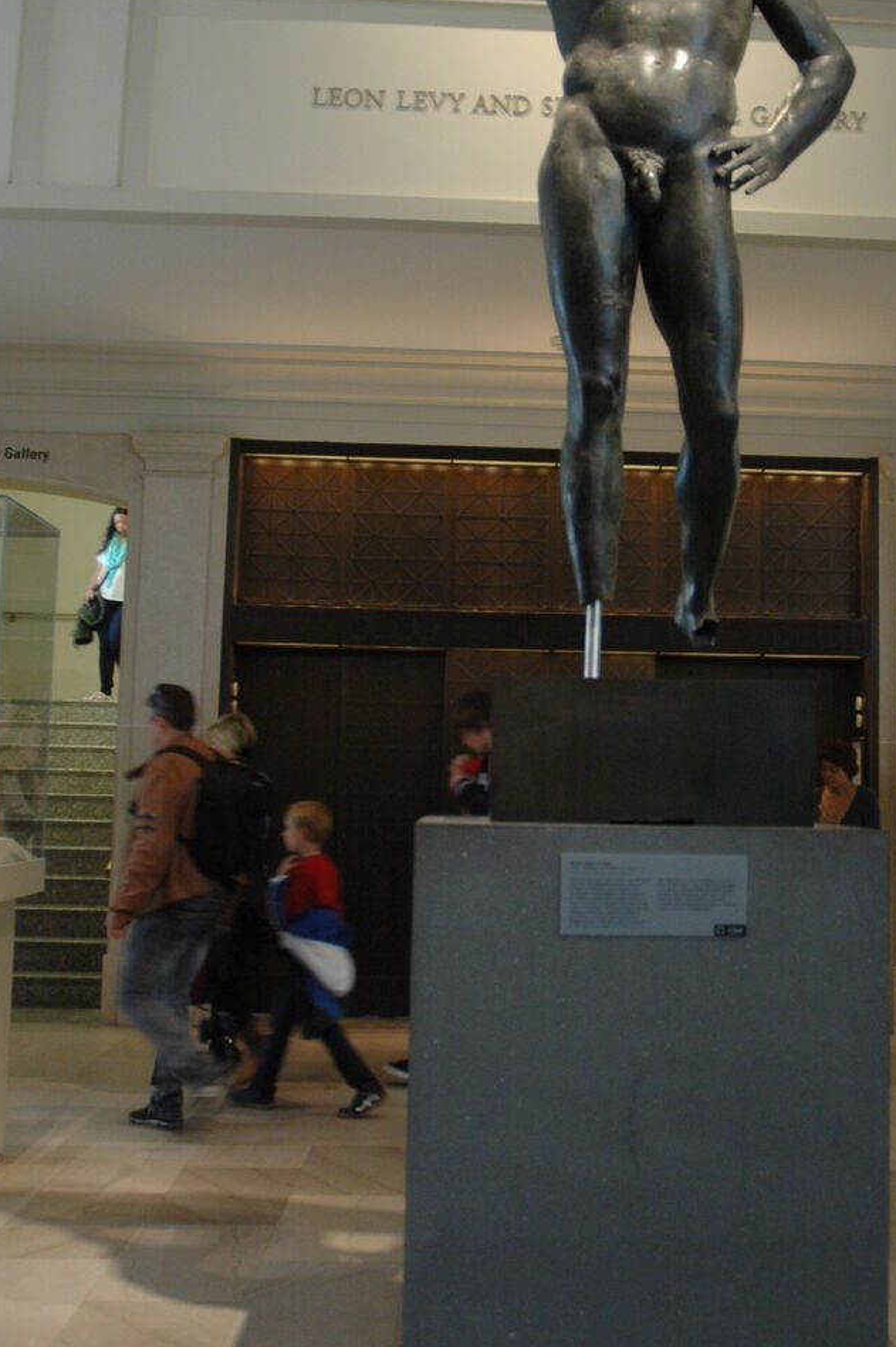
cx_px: 595
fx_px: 1532
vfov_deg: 47.2
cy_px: 553
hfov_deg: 32.3
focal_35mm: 41
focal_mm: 18
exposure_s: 1/30
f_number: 3.5
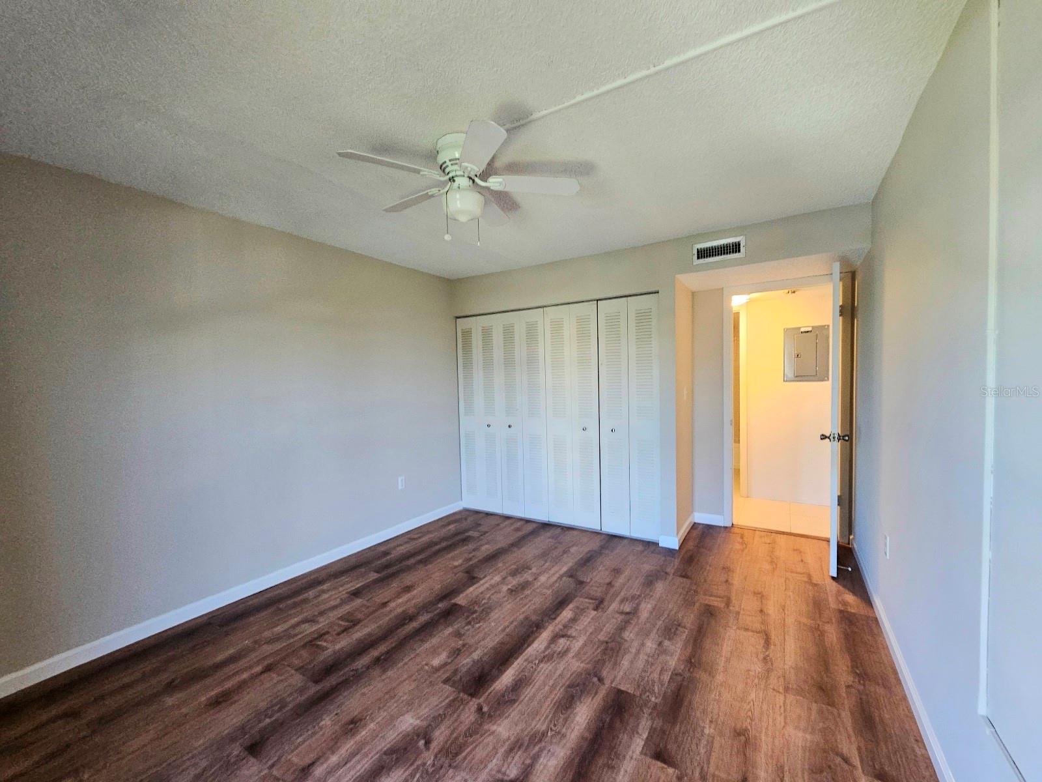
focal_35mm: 13
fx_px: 391
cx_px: 521
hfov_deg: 106.2
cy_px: 391
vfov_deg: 89.9
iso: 400
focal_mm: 2.2
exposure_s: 1/30
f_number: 2.2
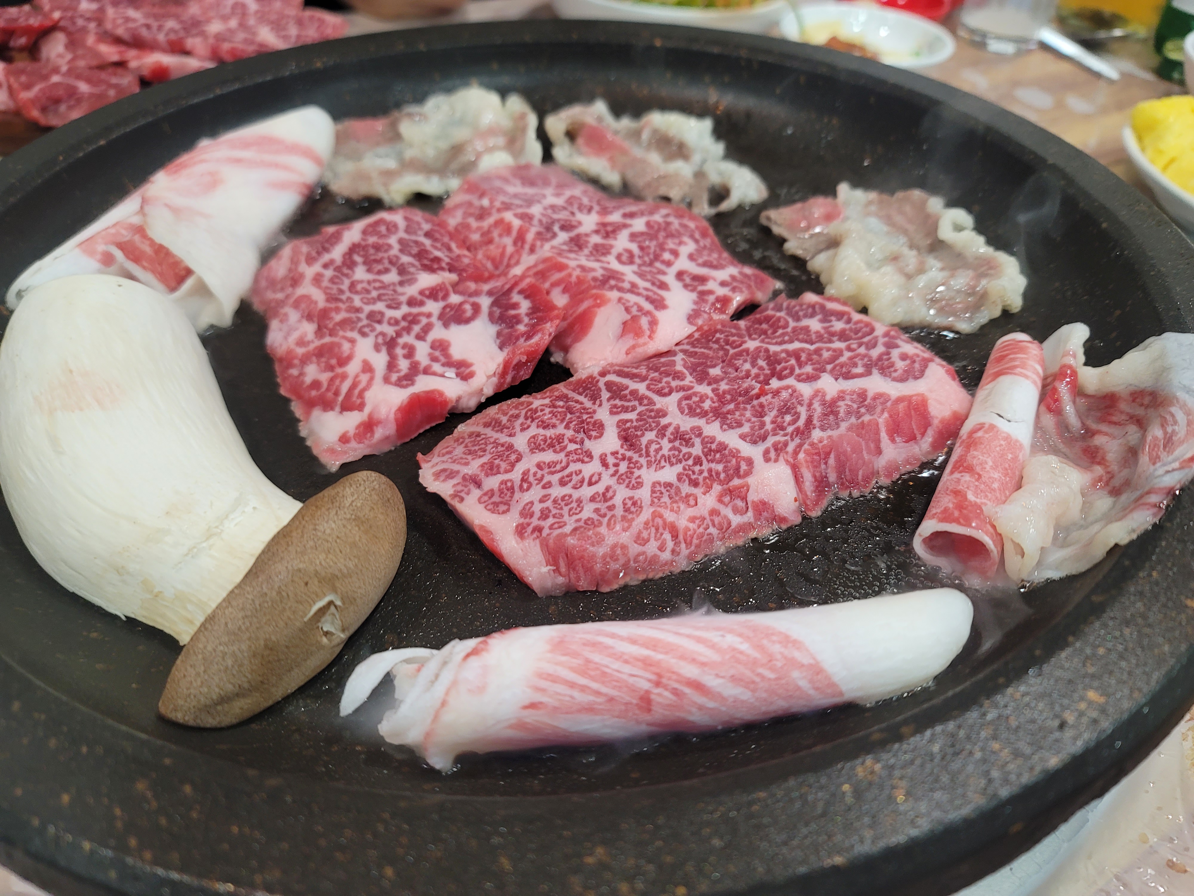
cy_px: 448
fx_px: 862
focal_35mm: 25
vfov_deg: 54.9
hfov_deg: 69.4
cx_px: 597
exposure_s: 1/60
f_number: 1.8
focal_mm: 7
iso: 250
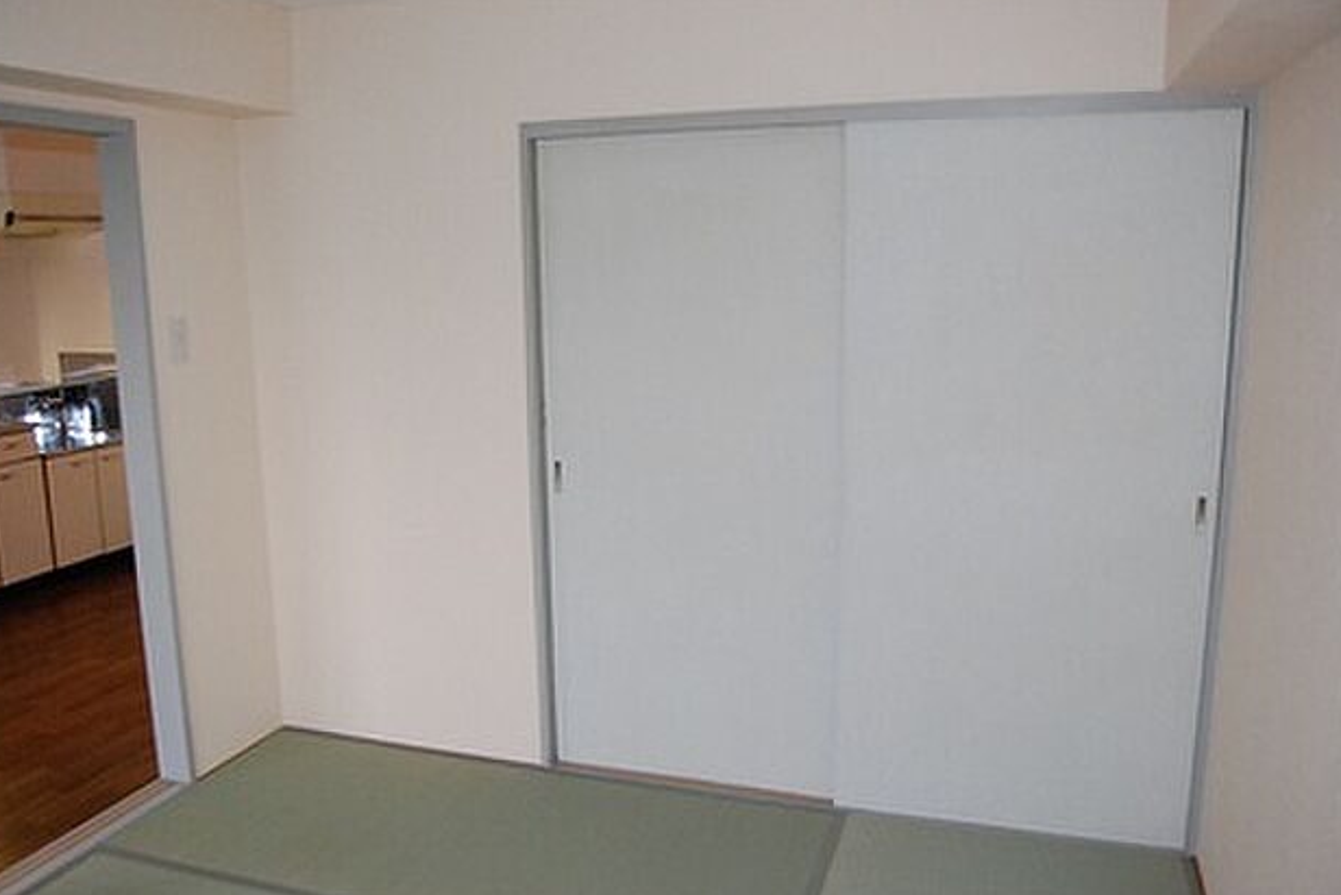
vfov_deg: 46.4
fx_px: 1043
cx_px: 666
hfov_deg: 65.5
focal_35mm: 28
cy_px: 443
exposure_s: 1/160
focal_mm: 18
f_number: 5
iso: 1600
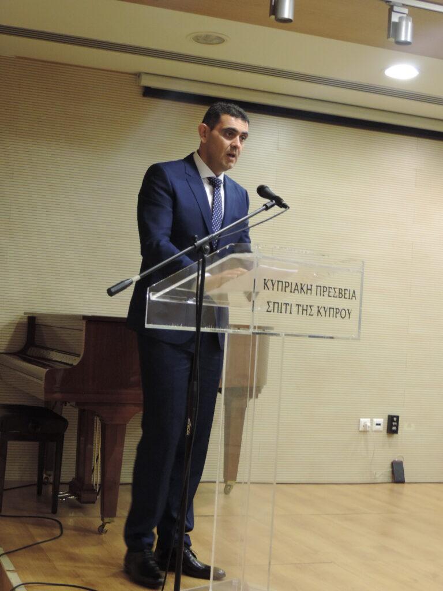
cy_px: 296
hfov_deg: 26.6
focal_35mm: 55
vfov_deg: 34.9
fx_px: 938
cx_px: 222
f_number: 3.7
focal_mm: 9.8
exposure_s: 1/15
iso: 640
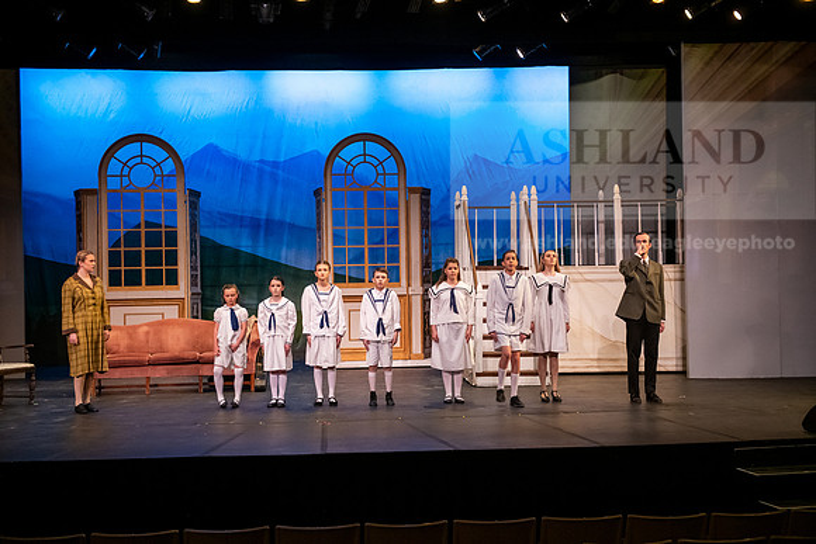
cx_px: 408
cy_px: 272
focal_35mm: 55
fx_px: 1247
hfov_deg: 36.2
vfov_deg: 24.6
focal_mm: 55
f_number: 3.2
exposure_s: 1/200
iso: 2500
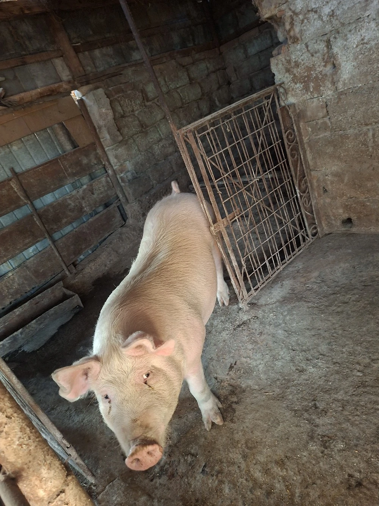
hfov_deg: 58.9
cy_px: 253
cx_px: 190
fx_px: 336
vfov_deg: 73.9
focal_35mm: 23
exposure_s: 1/33
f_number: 1.8
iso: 400
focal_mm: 5.54
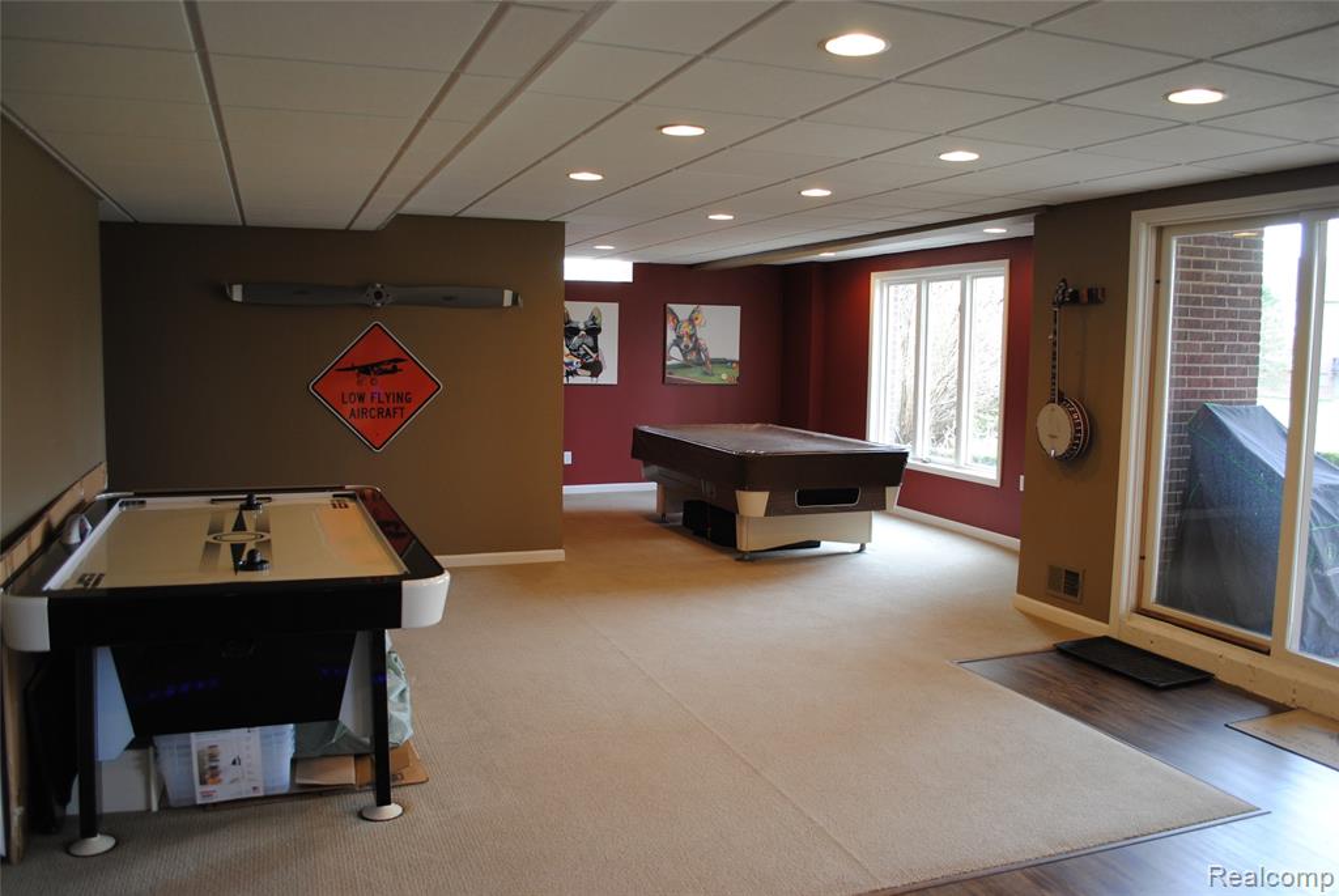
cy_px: 448
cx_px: 670
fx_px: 1005
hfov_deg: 67.3
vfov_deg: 48.0
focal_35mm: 27
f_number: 3.5
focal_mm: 18
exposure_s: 1/40
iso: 200
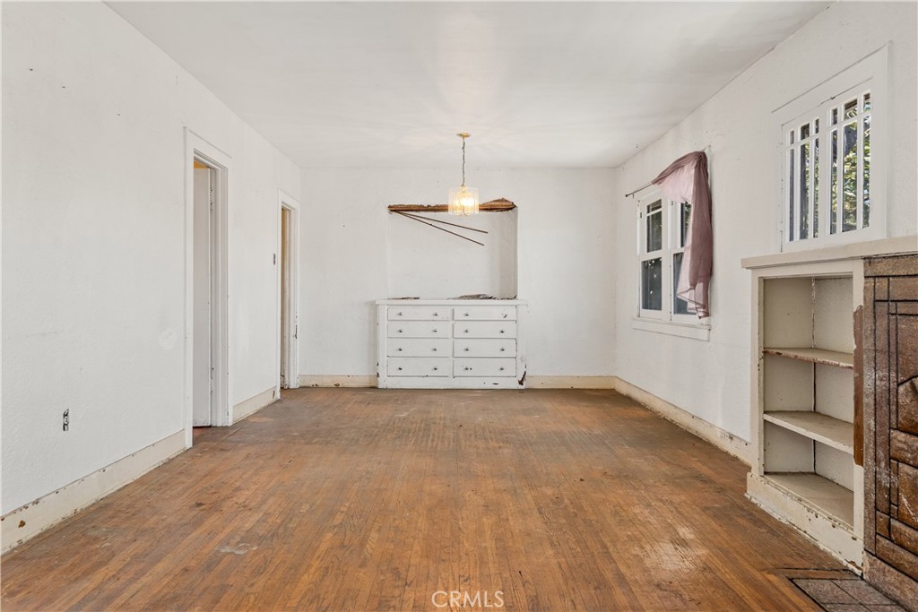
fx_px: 689
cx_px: 459
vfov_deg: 47.9
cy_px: 306
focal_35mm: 27
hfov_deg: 67.4
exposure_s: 1/3
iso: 400
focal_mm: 18
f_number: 8
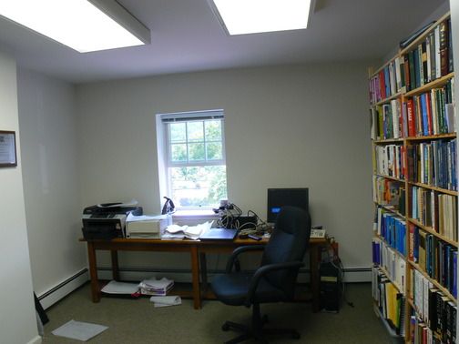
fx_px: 477
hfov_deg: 51.4
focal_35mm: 36
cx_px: 230
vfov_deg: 39.7
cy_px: 172
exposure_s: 1/8
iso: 100
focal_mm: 6
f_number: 8
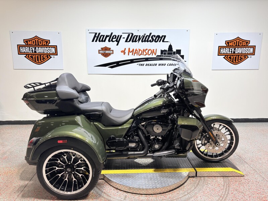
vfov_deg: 53.1
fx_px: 201
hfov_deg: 67.3
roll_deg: +0.1
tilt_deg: -11.0
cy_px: 100
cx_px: 134
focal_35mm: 26
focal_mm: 5.96
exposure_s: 1/120
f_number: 1.6
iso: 40
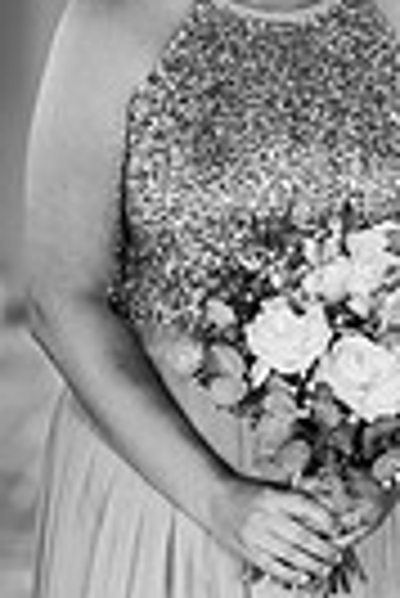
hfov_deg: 4.8
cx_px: 308
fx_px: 4771
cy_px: 297
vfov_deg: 7.2
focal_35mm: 287
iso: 450
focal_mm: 85
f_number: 1.8
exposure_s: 1/200
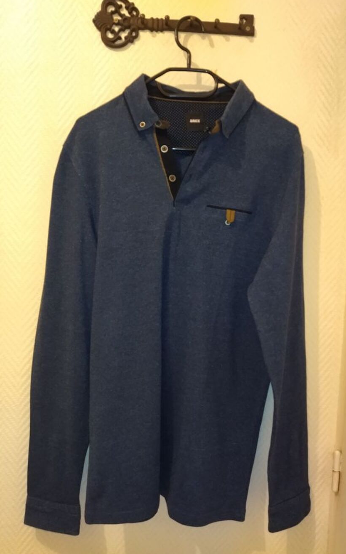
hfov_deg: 43.1
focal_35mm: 29
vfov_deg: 64.6
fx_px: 438
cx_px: 177
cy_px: 276
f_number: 1.79
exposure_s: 1/25
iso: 631
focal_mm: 4.74
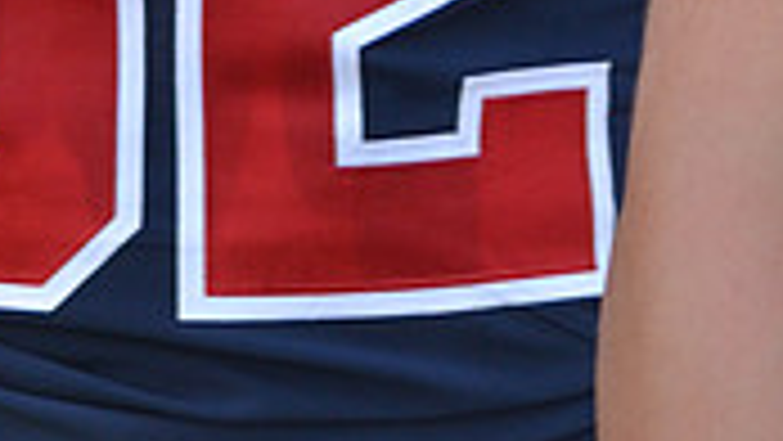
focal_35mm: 376
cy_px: -842
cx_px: 112
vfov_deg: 3.2
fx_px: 7809
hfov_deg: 5.7
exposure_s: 1/500
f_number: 4.5
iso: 560
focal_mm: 72
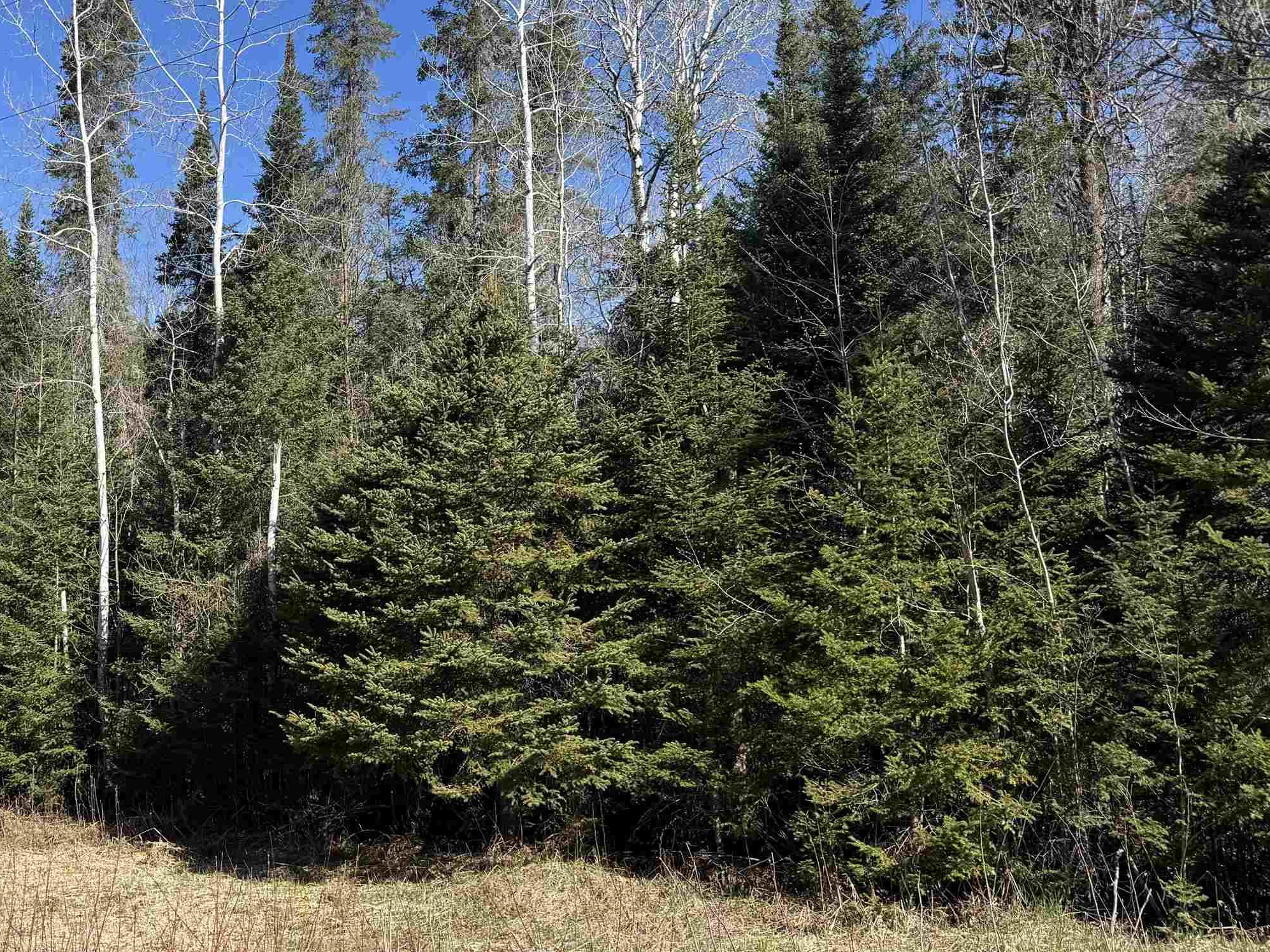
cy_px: 377
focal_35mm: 37
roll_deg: -0.5
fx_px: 1357
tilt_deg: +9.1
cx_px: 329
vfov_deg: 38.5
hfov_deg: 48.4
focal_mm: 6.76
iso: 80
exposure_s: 1/2331
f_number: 1.78
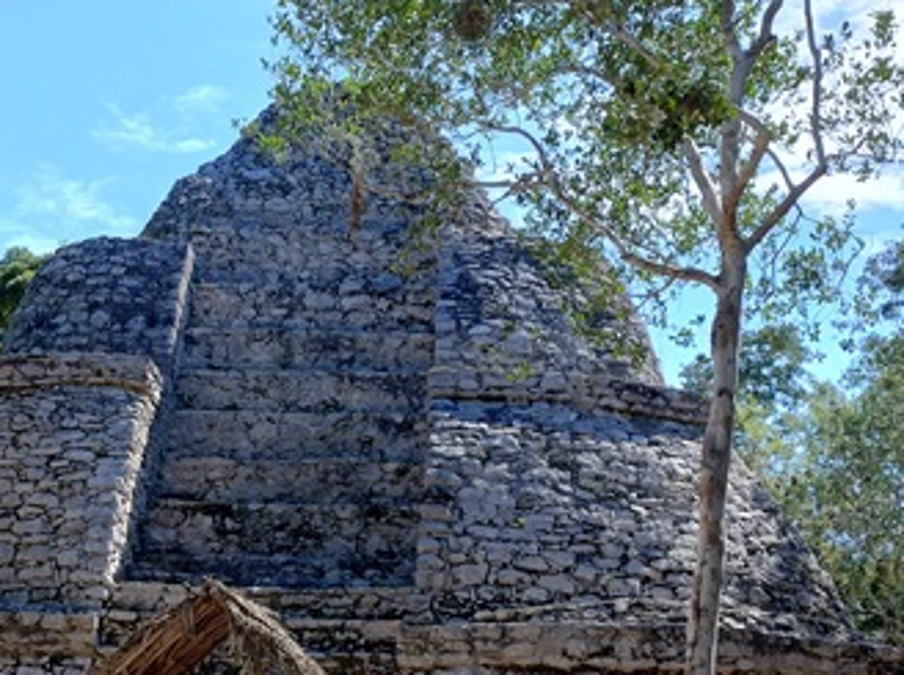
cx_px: 232
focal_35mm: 61
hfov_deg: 31.2
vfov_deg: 23.7
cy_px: 515
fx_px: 1591
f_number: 1.7
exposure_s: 1/310
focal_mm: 4.71
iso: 100
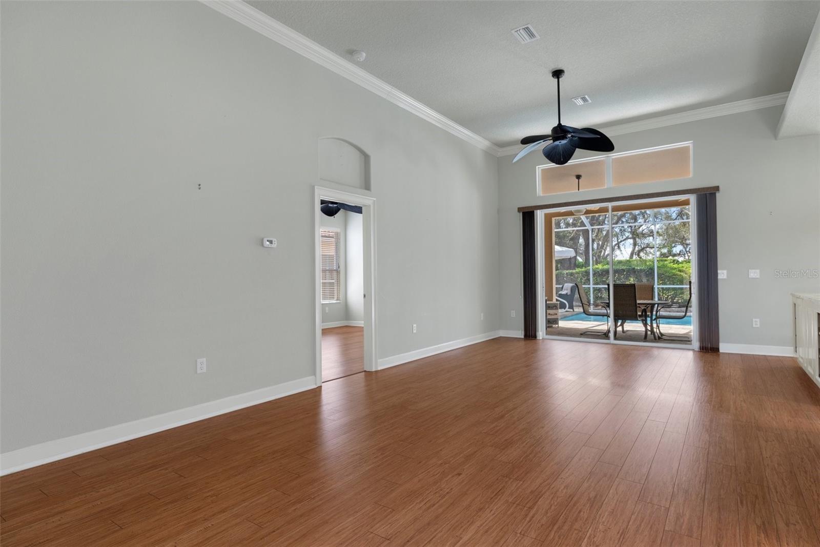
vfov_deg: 67.4
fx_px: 410
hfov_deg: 90.0
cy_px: 274
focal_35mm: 18
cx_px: 410
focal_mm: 12
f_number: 8
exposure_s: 1/1.43
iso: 250
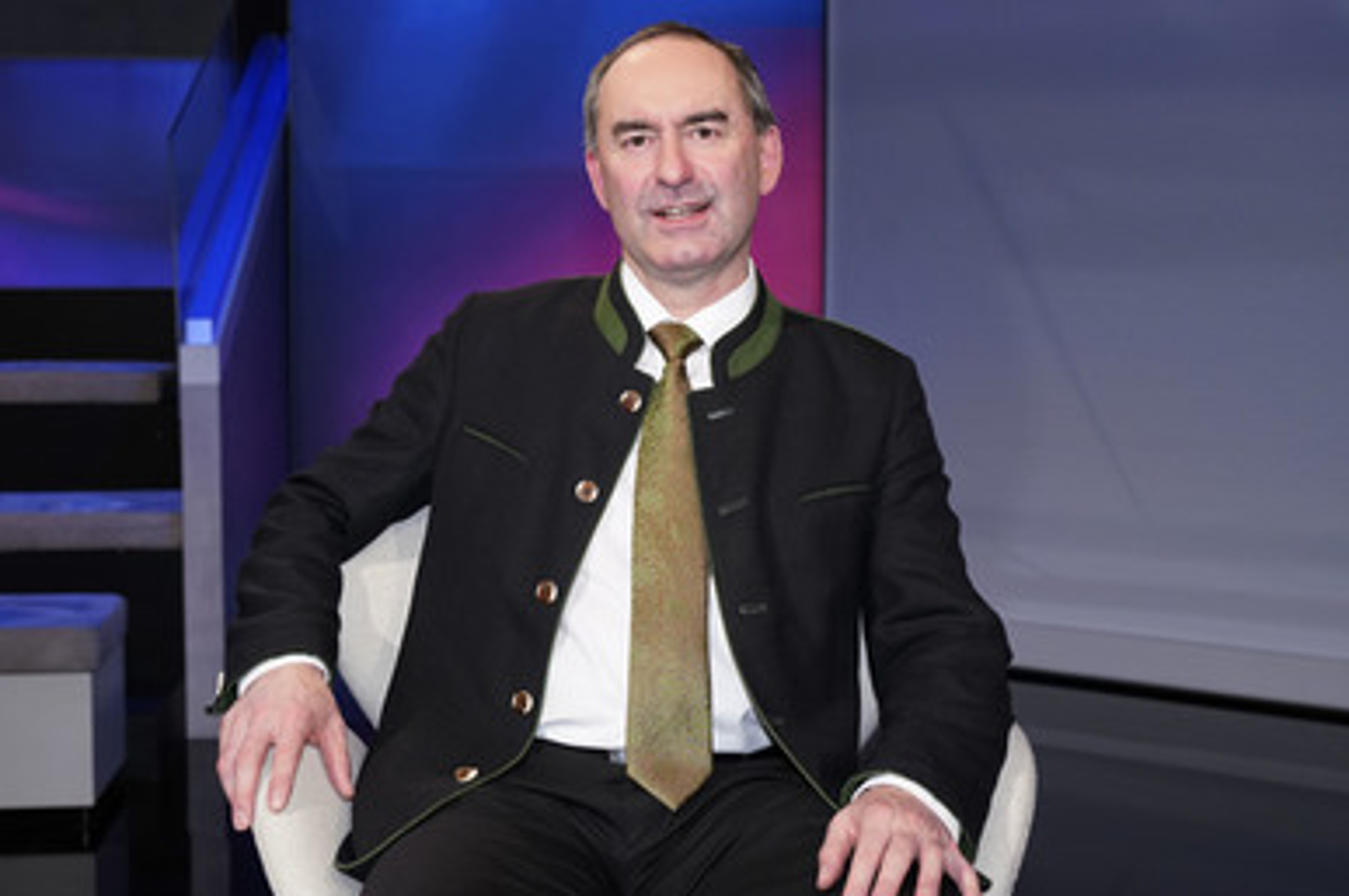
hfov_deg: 40.4
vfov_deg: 27.4
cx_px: 664
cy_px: 495
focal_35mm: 49
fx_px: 1834
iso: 2000
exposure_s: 1/160
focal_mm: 42
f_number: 5
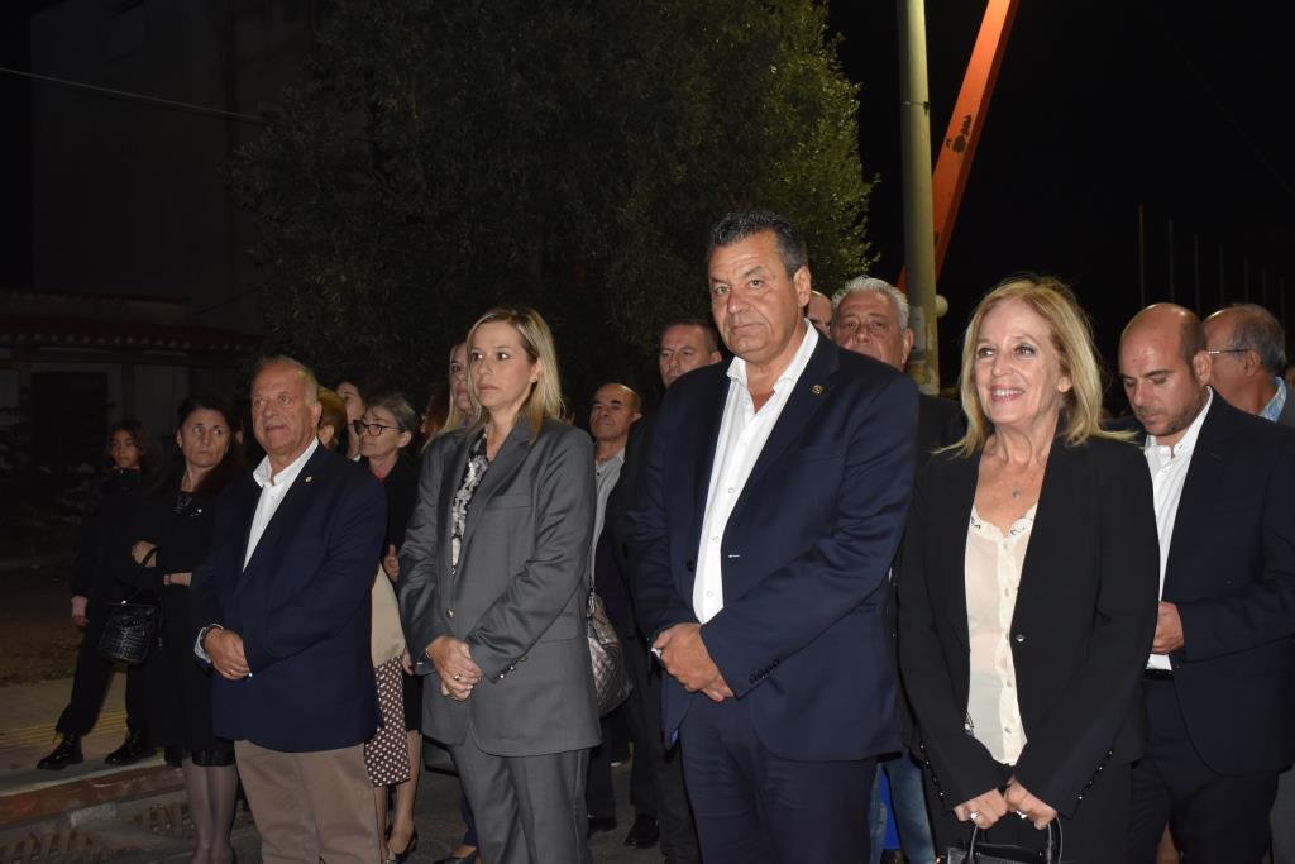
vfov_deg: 38.4
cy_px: 432
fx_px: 1241
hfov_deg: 55.1
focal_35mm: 34
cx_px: 648
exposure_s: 1/30
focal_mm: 23
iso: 800
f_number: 5.6
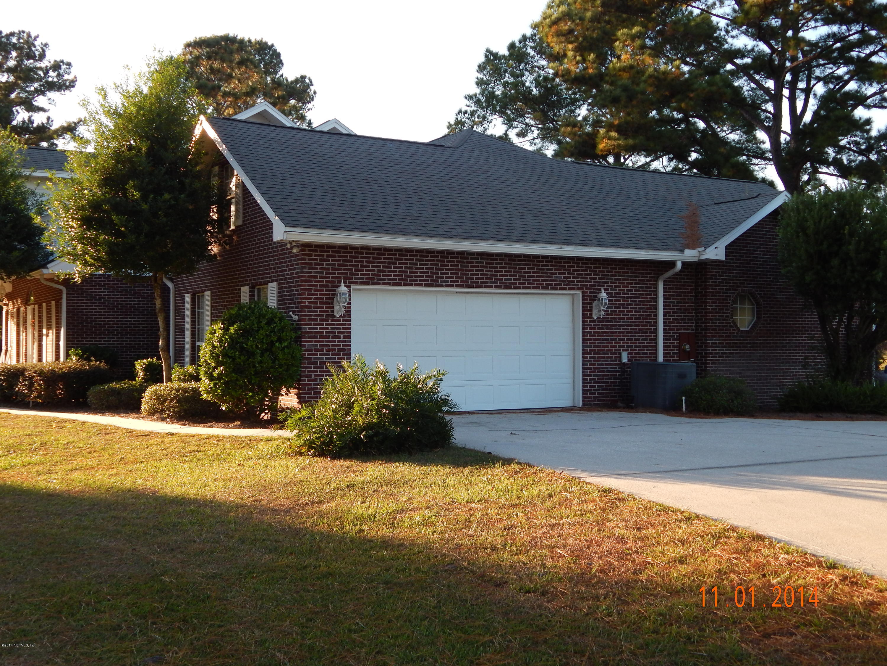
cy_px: 333
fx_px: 974
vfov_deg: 37.7
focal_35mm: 38
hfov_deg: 49.0
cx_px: 444
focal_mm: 6.8
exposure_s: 1/200
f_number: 3.4
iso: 125
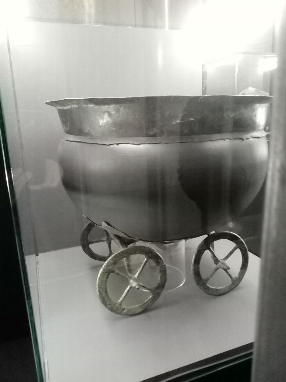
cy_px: 191
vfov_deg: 65.3
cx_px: 143
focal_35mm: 27
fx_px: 297
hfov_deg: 51.4
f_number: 2
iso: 1913
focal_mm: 3.5
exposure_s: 1/16.7
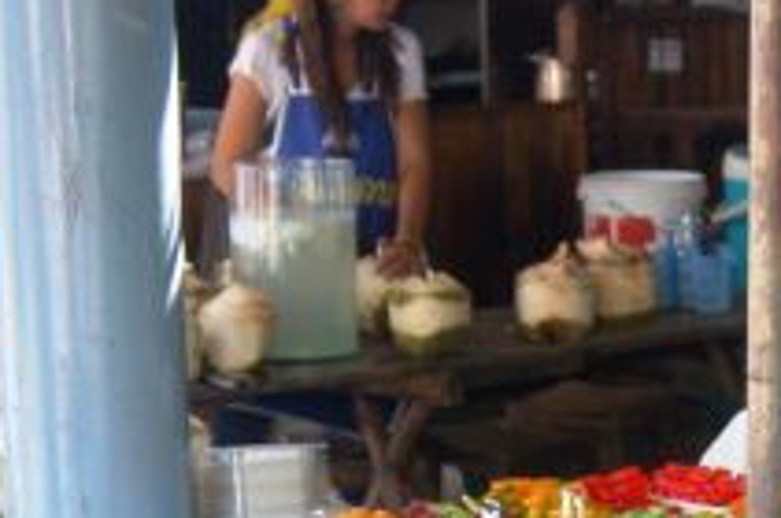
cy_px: 610
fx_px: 3141
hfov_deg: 13.7
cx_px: 959
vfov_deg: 9.3
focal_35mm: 145
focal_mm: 34
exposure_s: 1/80
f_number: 4.5
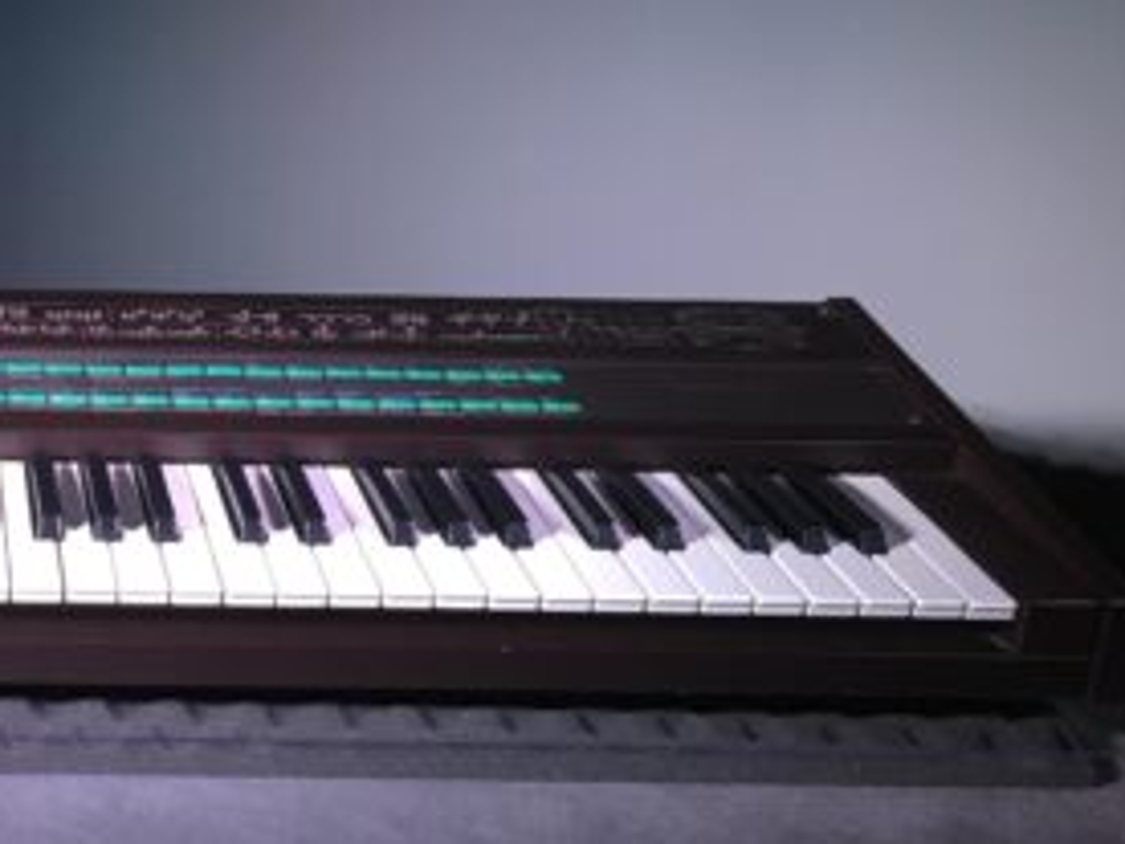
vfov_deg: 23.3
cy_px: 461
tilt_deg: -23.5
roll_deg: -1.9
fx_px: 2047
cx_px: -37
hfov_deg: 28.5
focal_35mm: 63
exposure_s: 1/33
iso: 40
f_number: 2.2
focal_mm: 4.15
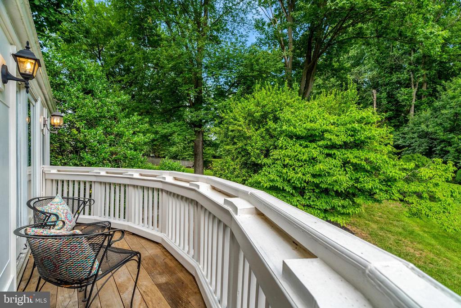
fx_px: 205
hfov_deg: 96.7
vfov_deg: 73.8
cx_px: 230
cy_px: 154
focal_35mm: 16
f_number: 7.1
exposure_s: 1/320
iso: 1250
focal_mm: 16
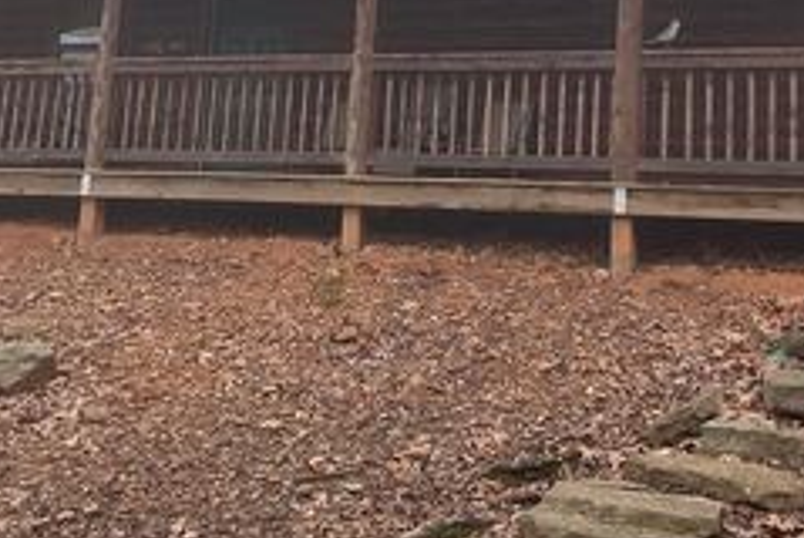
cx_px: 407
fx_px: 1409
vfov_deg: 21.0
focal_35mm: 63
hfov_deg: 31.9
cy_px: 12
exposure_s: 1/568
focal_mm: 3
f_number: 1.8
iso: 16
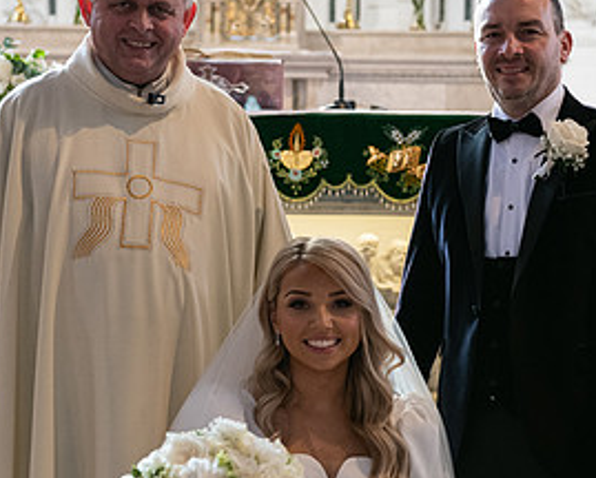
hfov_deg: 19.7
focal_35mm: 97
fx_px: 1713
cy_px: 253
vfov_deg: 15.9
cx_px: 312
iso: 800
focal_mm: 48
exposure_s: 1/160
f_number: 3.5
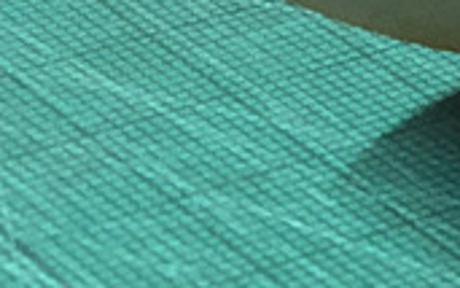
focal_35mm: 331
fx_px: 4151
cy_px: -417
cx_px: 764
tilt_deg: -19.7
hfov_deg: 6.2
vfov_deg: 3.9
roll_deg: -1.6
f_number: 2.4
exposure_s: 1/11
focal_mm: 6
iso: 160
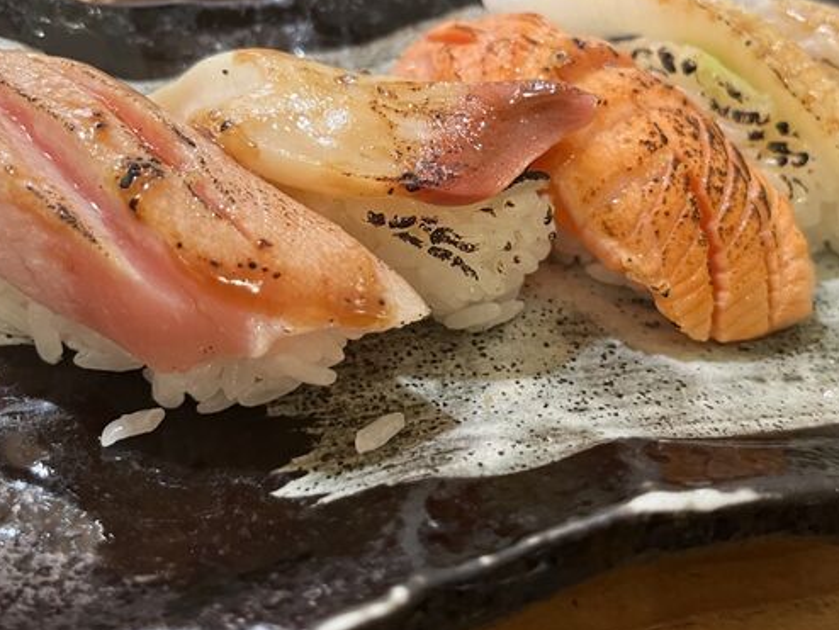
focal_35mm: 40
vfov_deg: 35.9
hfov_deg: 46.7
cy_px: 253
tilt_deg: -43.9
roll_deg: -11.8
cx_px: 462
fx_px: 970
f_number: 1.6
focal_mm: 5.1
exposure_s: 1/60
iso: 250
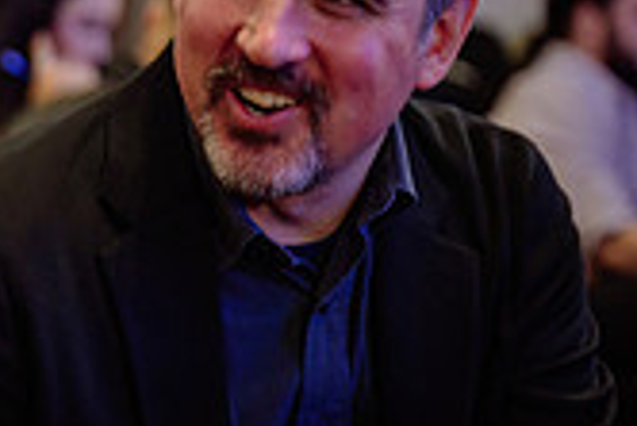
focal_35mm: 227
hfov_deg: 8.8
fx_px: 4020
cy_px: 436
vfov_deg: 6.0
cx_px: -334
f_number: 2.8
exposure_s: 1/50
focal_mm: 65
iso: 1600
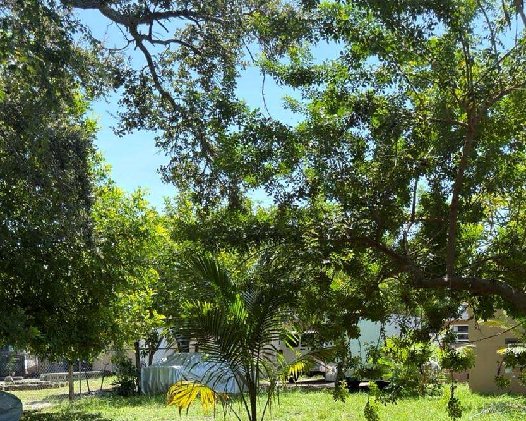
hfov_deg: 41.1
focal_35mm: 45
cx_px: 285
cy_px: 351
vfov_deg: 32.3
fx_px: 700
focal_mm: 6.76
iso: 80
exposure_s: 1/1247
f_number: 1.78
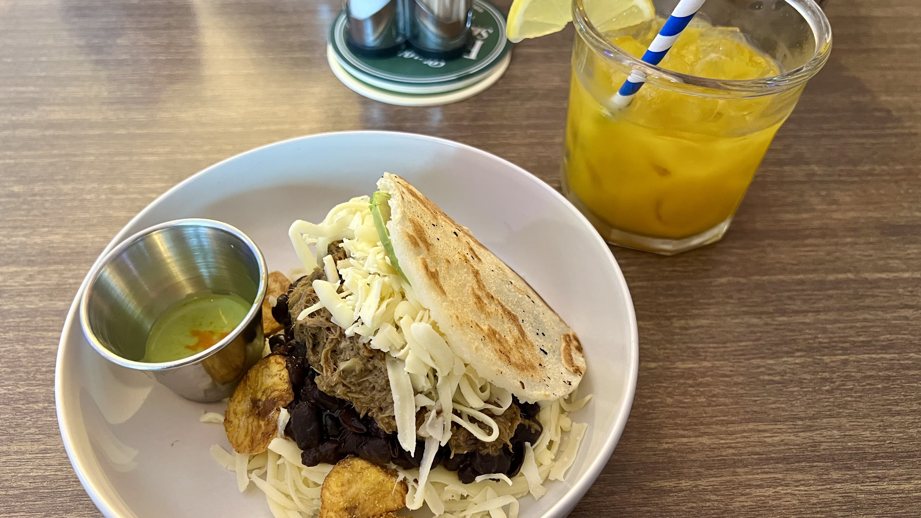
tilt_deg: -50.1
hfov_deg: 66.1
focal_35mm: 29
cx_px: 455
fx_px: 708
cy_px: 284
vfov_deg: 40.1
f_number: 1.5
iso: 400
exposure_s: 1/33
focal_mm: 5.7
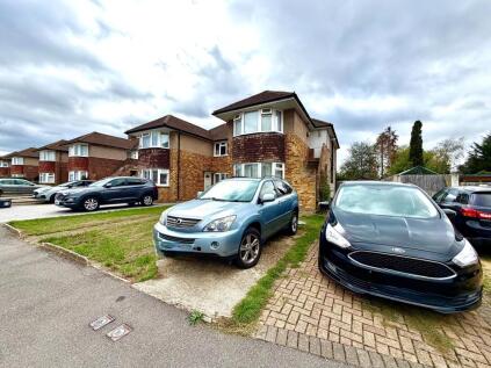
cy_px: 184
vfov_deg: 85.6
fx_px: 199
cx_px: 246
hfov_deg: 102.1
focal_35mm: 14
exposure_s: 1/985
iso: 32
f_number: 2.2
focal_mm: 2.22
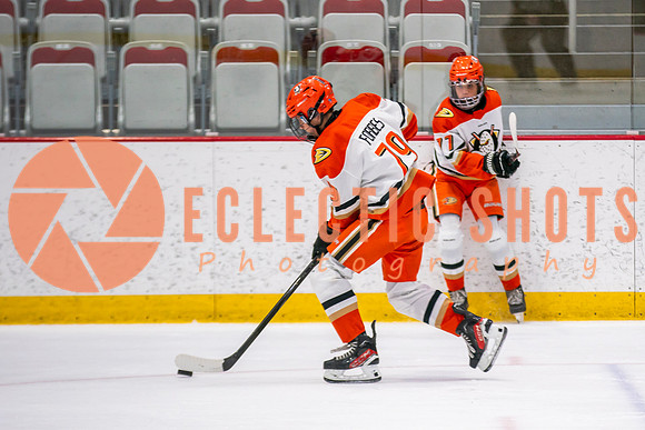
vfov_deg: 4.7
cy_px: 269
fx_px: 5194
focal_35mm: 290
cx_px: 477
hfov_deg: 7.1
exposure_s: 1/640
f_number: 2.8
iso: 800
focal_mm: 175
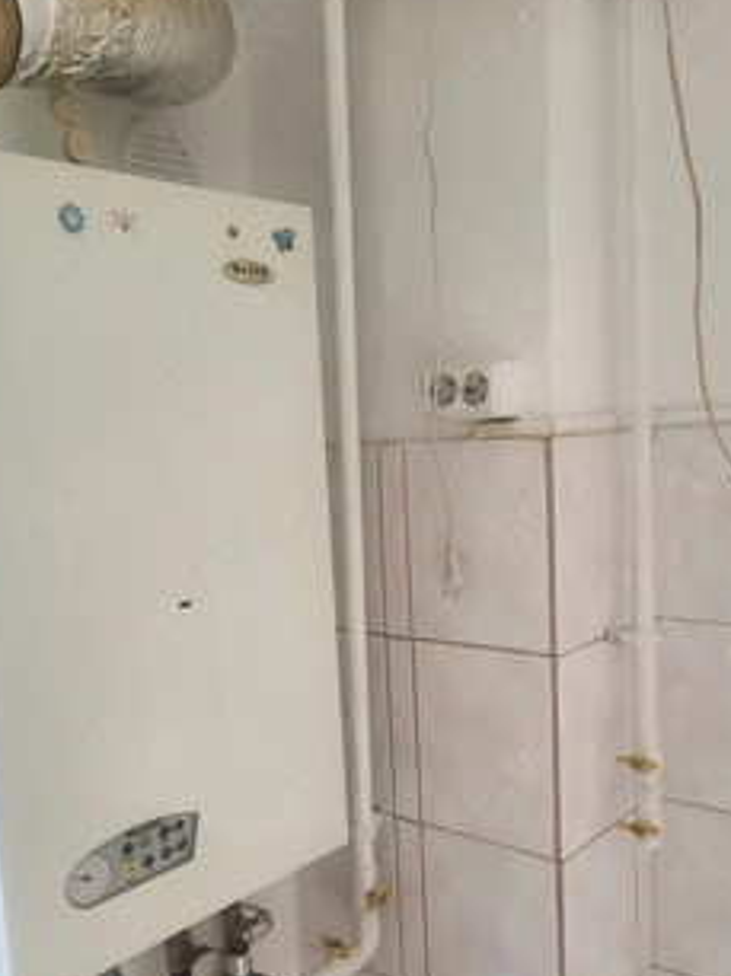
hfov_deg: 41.7
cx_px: 329
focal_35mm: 34
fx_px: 959
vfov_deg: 53.6
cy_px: 590
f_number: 1.8
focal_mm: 5.4
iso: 40
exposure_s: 1/303
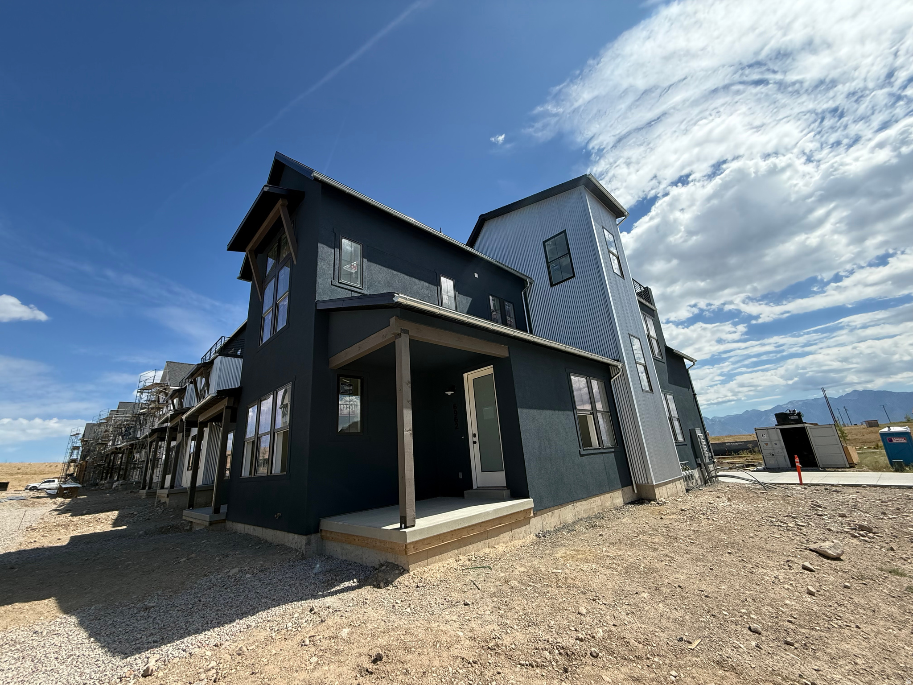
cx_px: 456
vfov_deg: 85.7
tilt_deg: +17.6
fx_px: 369
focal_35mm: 14
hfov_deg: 102.1
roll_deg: +5.4
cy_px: 342
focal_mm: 2.22
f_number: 2.2
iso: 64
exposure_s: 1/1285
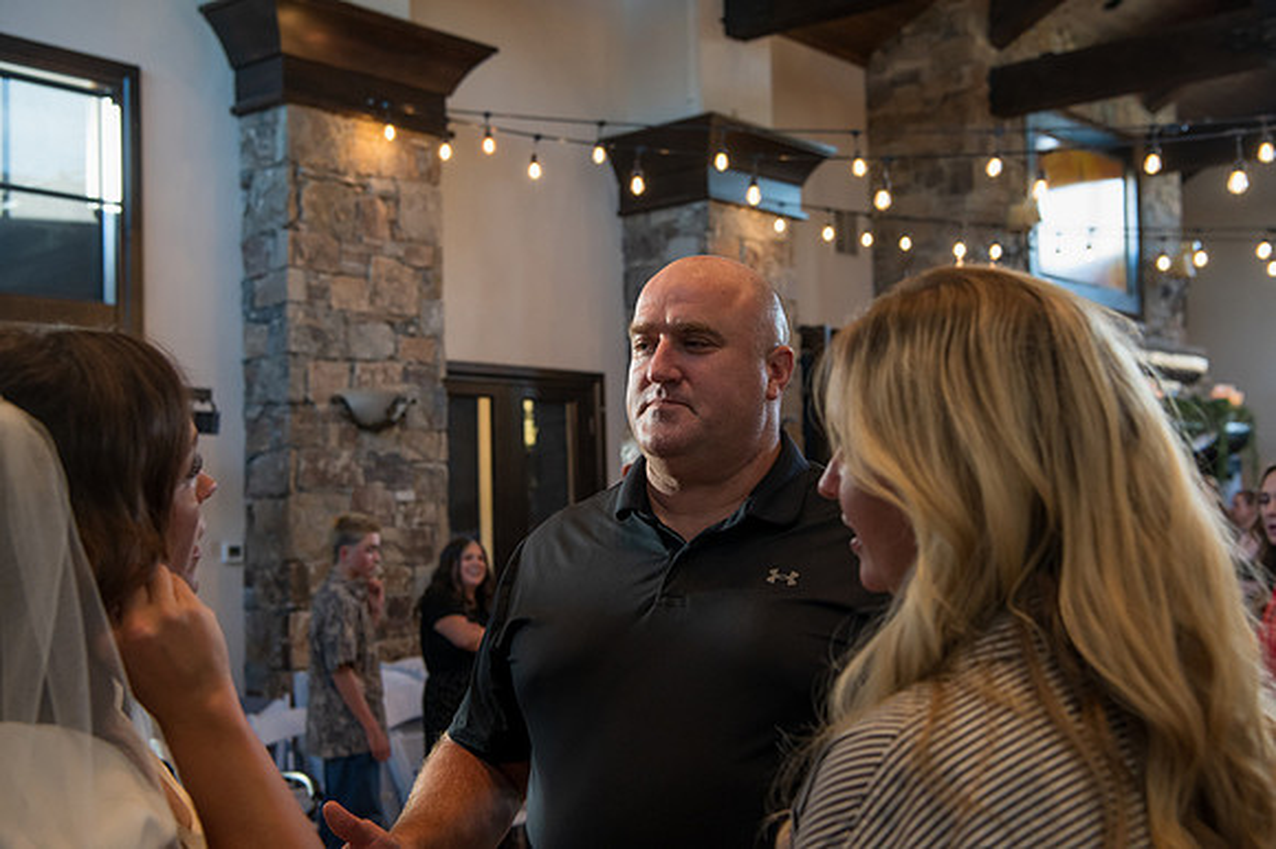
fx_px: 1522
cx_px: 665
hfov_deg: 45.5
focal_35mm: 43
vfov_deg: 31.2
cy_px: 426
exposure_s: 1/125
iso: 3200
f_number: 5
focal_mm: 40
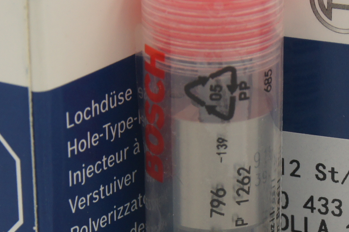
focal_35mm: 225
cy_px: 196
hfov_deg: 9.1
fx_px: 2180
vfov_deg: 6.1
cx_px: 264
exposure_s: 1/80
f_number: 7.1
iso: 200
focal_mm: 40
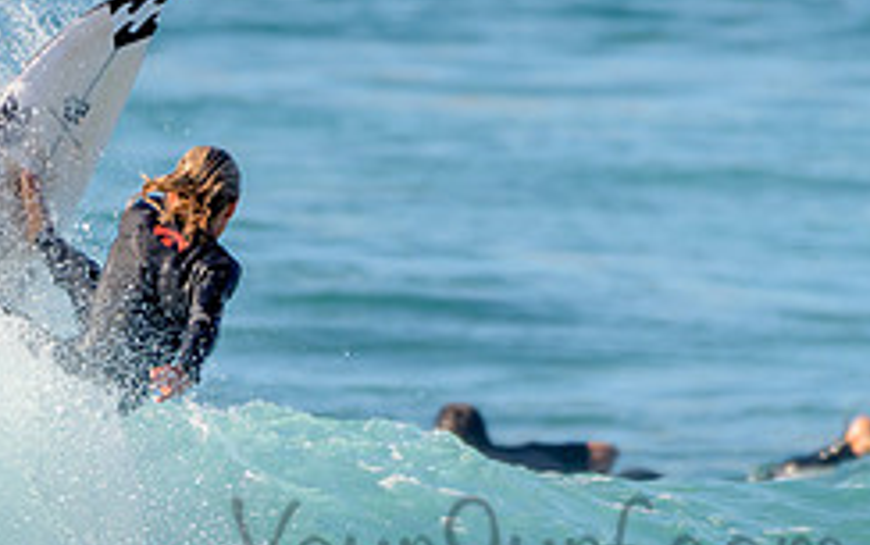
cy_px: 401
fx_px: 35171
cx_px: 367
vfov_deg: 0.9
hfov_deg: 1.4
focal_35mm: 1482
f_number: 5.6
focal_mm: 500
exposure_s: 1/2000
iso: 450
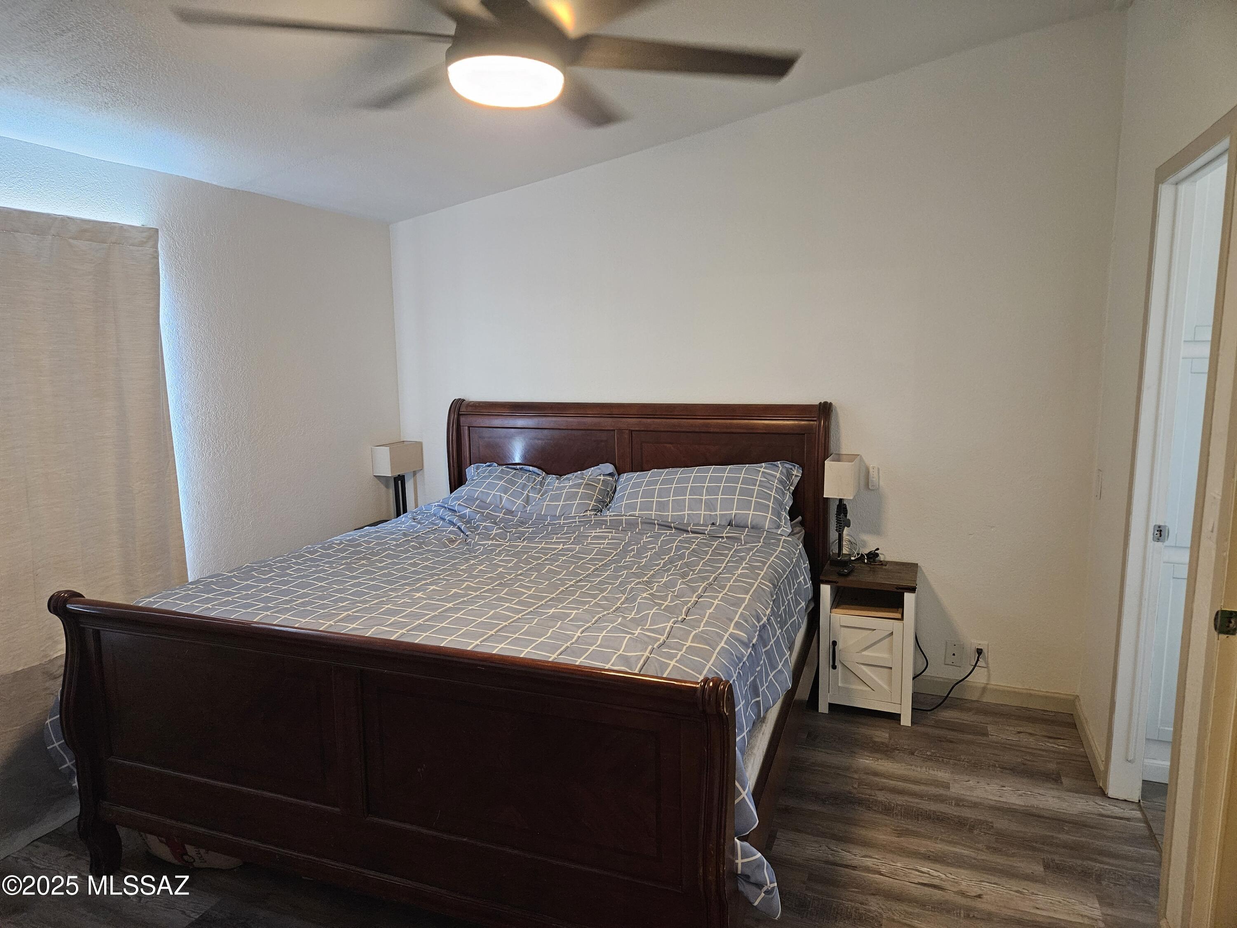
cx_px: 618
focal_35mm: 23
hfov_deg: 73.9
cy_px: 464
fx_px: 822
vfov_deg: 58.9
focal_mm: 5.4
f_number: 1.8
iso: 640
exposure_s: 1/60
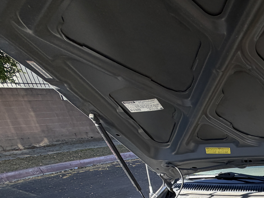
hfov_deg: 40.9
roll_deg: +1.6
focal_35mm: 34
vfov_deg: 33.8
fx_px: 259
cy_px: 238
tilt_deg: -28.8
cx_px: 303
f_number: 2.2
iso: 64
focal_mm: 2.22
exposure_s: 1/451
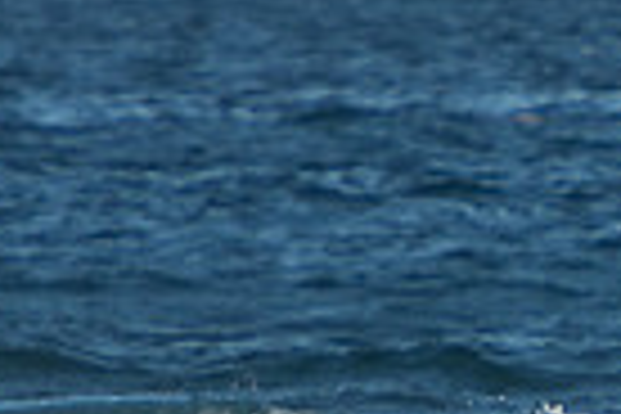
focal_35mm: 2139
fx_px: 36895
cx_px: 1103
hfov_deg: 1.0
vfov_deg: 0.6
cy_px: 719
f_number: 5.6
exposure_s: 1/800
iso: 220
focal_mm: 320
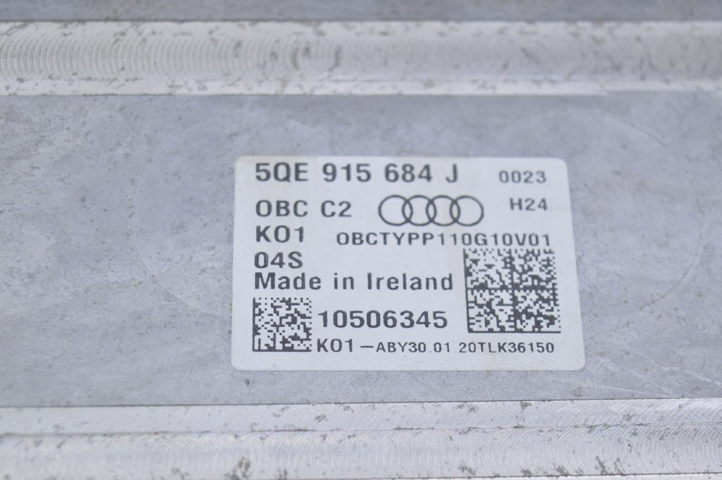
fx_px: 1653
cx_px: 361
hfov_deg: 24.6
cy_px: 240
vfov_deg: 16.5
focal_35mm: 82
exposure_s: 1/25
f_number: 5.6
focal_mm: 55
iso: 400
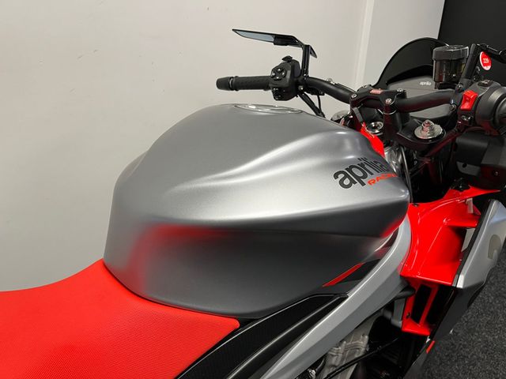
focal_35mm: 26
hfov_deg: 67.3
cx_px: 253
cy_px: 190
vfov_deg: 53.1
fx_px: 380
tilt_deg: -25.5
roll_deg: -1.3
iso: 80
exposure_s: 1/50
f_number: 1.6
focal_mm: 5.1
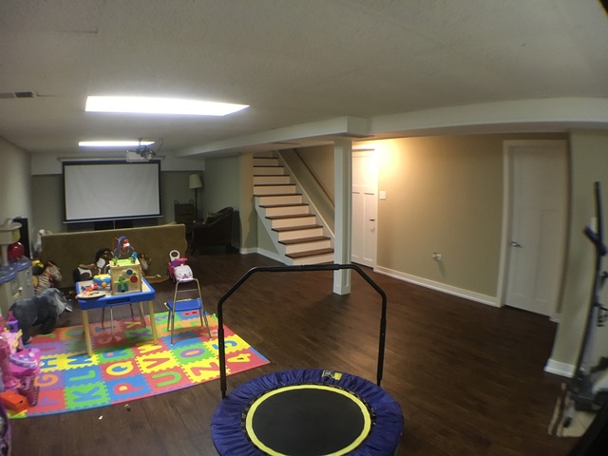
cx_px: 304
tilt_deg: -7.2
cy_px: 228
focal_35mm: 29
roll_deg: -0.4
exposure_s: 1/30
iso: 250
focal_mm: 4.15
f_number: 2.2
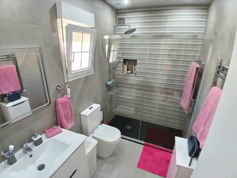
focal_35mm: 17
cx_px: 118
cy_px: 89
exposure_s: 1/50
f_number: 2.2
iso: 100
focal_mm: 1.4
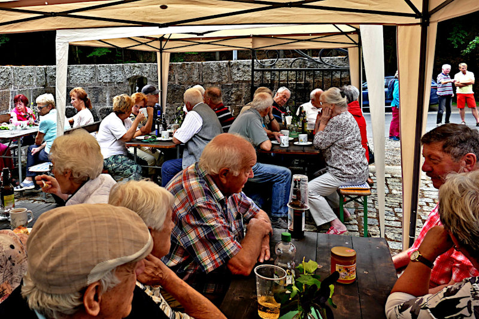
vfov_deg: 51.3
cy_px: 160
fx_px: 333
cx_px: 240
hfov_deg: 71.5
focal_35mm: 25
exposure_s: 1/320
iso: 125
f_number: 2.8
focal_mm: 9.12
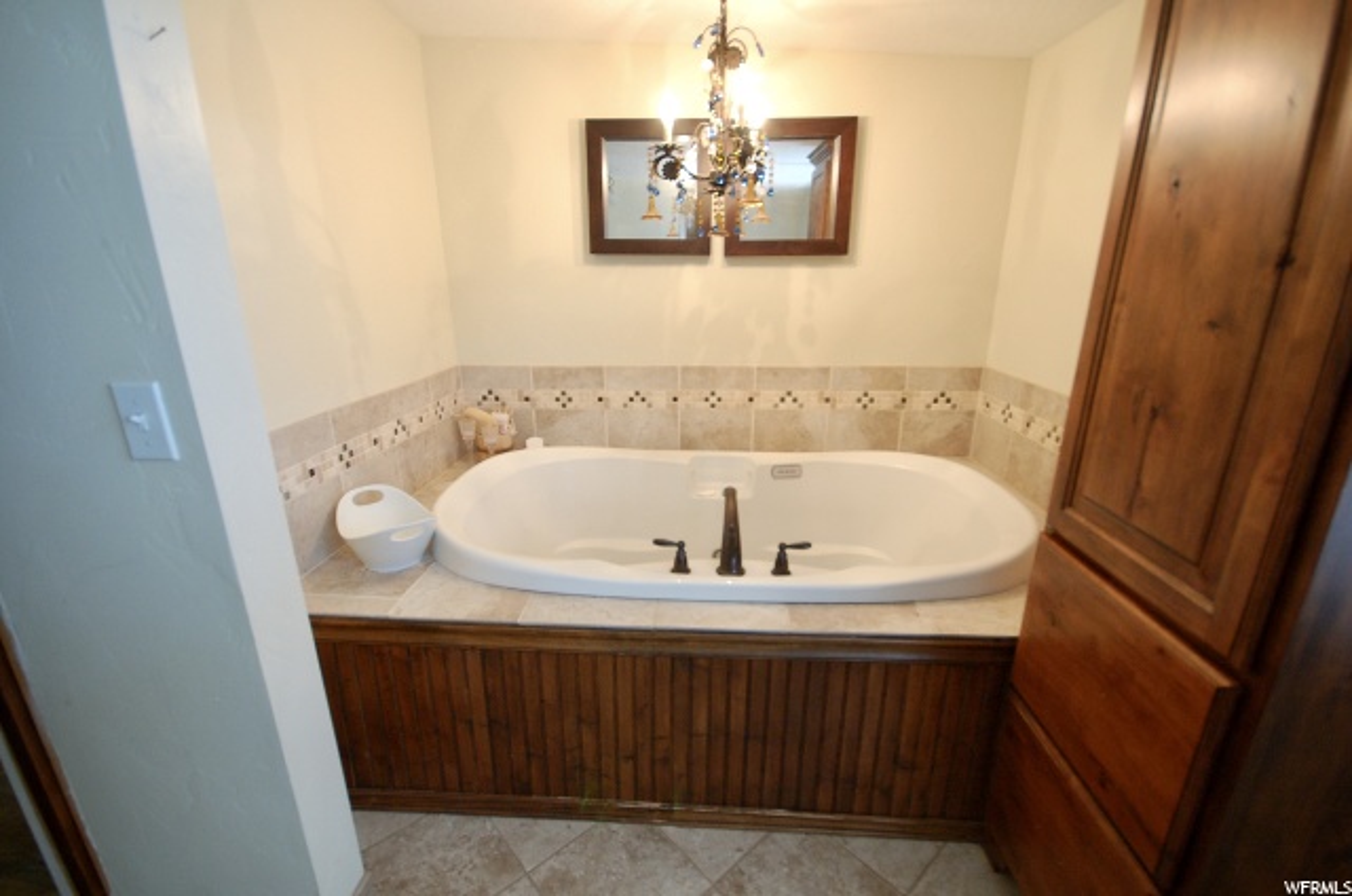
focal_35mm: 15
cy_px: 448
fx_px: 562
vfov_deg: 77.1
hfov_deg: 100.5
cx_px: 676
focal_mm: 10
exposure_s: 1/30
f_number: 4
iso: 800
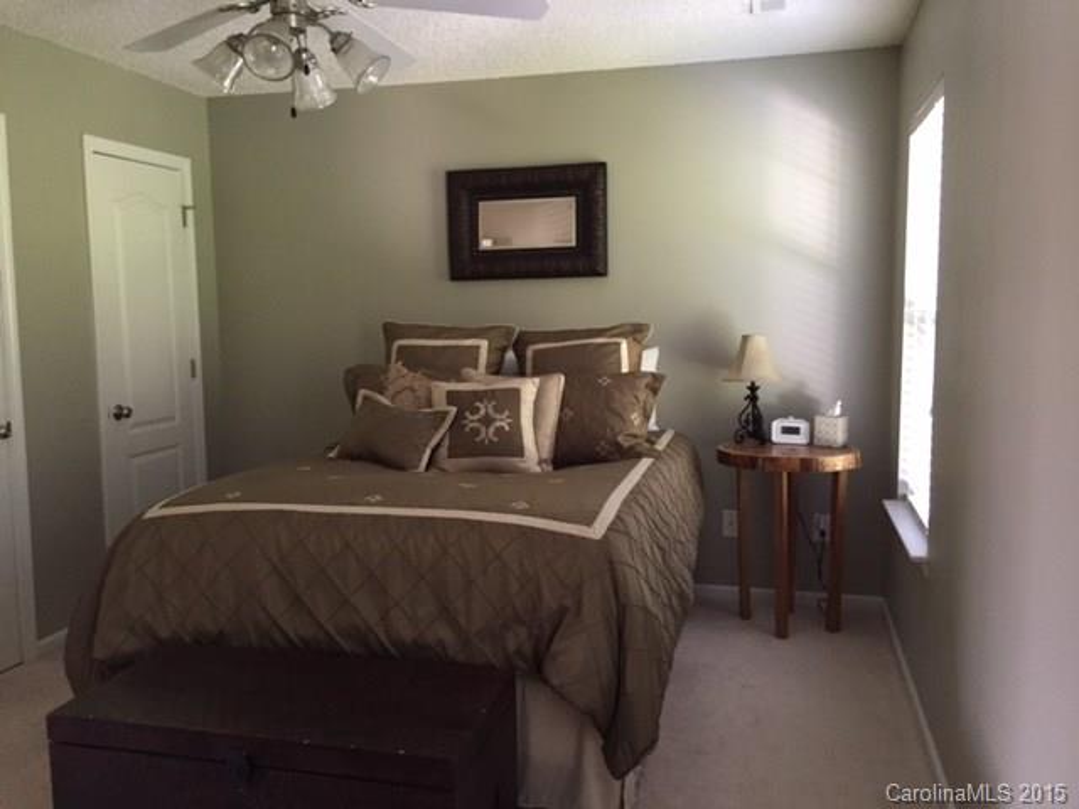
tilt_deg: -5.2
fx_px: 904
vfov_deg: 48.2
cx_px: 540
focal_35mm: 29
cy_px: 404
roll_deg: +0.5
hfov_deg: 61.7
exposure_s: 1/20
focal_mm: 4.15
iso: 250
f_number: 2.2
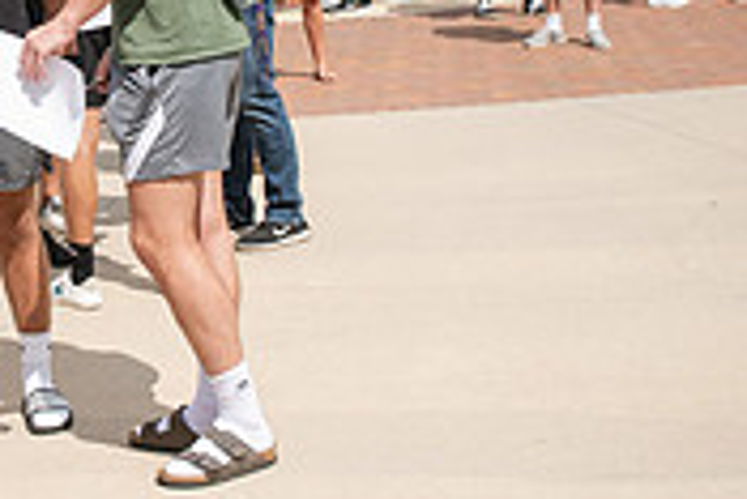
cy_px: 36
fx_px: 1994
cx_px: 9
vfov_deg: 14.1
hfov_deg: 20.6
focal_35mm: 96
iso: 100
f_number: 7.1
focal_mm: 29
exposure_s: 1/400
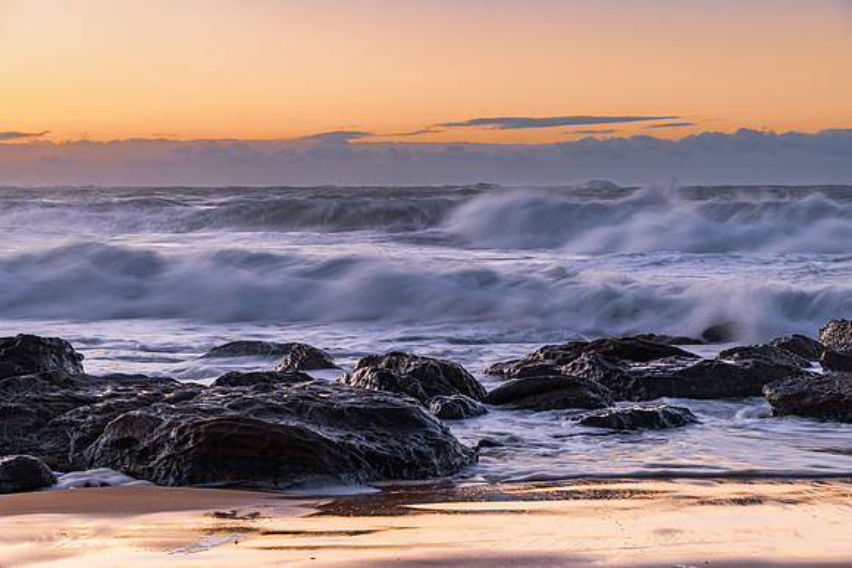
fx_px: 1945
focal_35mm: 82
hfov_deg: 24.7
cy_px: 276
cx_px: 439
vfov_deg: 16.6
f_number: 8
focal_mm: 78
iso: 100
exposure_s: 1/4
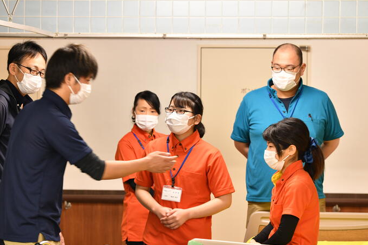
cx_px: 191
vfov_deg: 11.1
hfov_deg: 16.5
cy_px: 117
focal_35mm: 124
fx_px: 1267
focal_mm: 105
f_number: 4
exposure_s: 1/60
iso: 1100
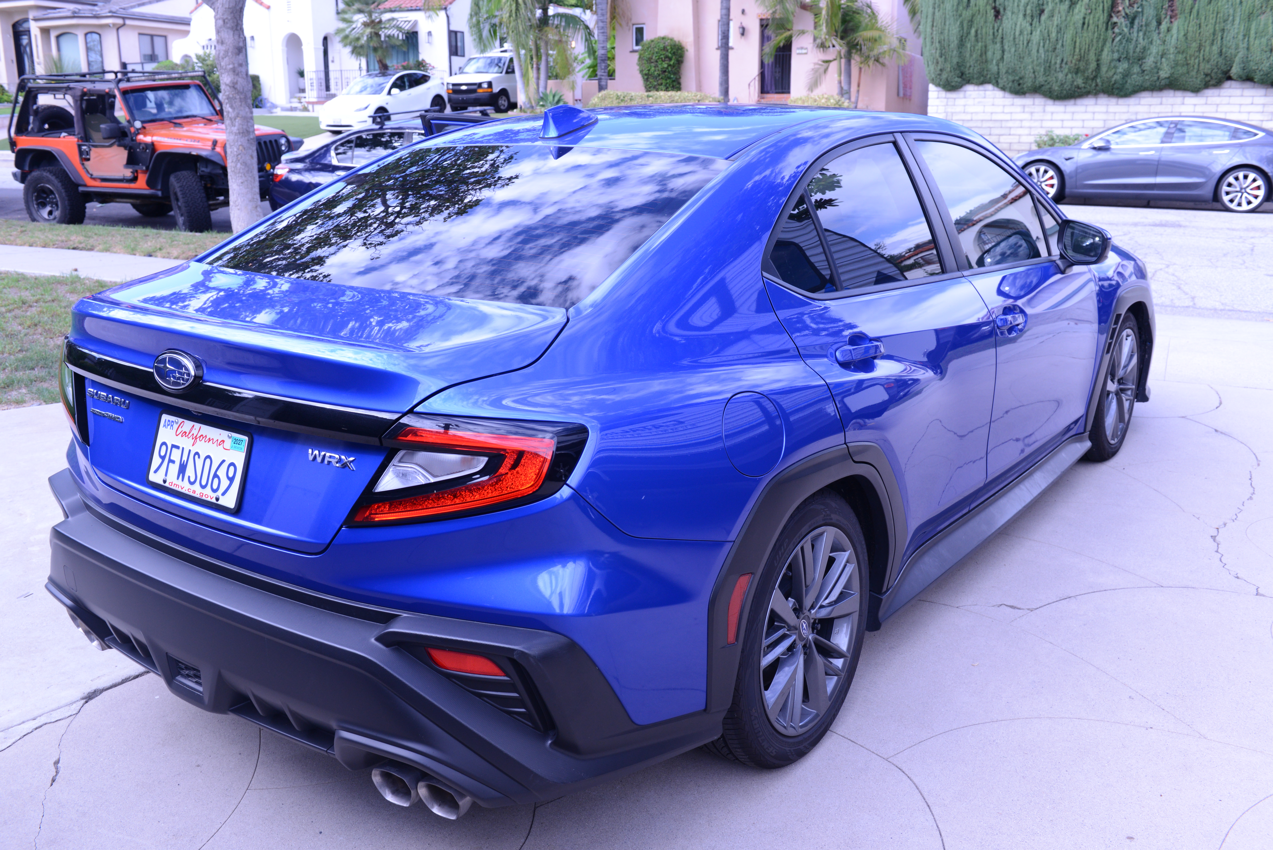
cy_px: 425
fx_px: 1132
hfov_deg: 58.7
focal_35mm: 32
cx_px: 636
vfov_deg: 41.1
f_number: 8
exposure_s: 1/250
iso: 560
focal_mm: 32
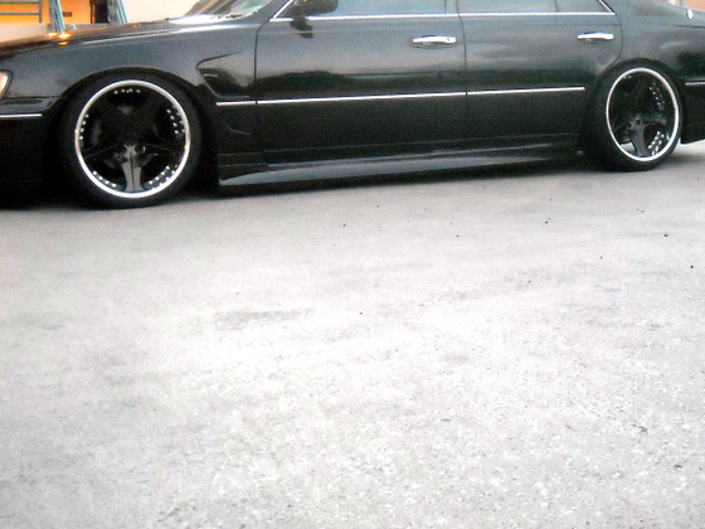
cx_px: 340
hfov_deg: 38.2
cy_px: 171
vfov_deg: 28.9
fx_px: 1018
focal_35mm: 50
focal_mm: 5.7
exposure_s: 1/49
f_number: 2.8
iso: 800
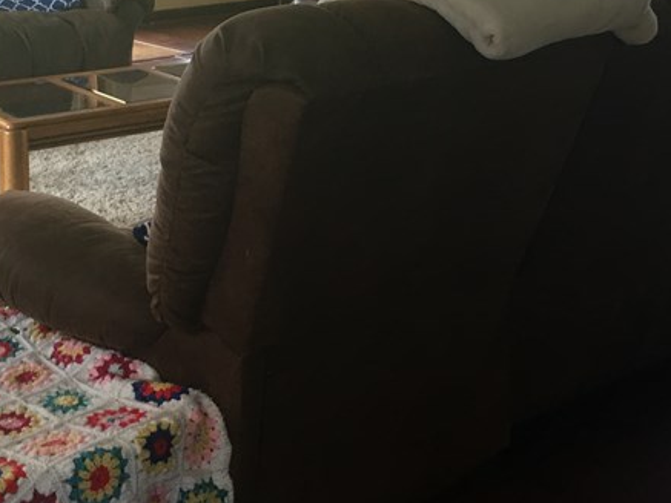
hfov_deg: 28.6
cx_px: 329
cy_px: 124
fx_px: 1318
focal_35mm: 68
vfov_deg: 21.4
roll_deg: +0.0
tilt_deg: -11.9
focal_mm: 4.15
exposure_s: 1/15
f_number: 2.2
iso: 32
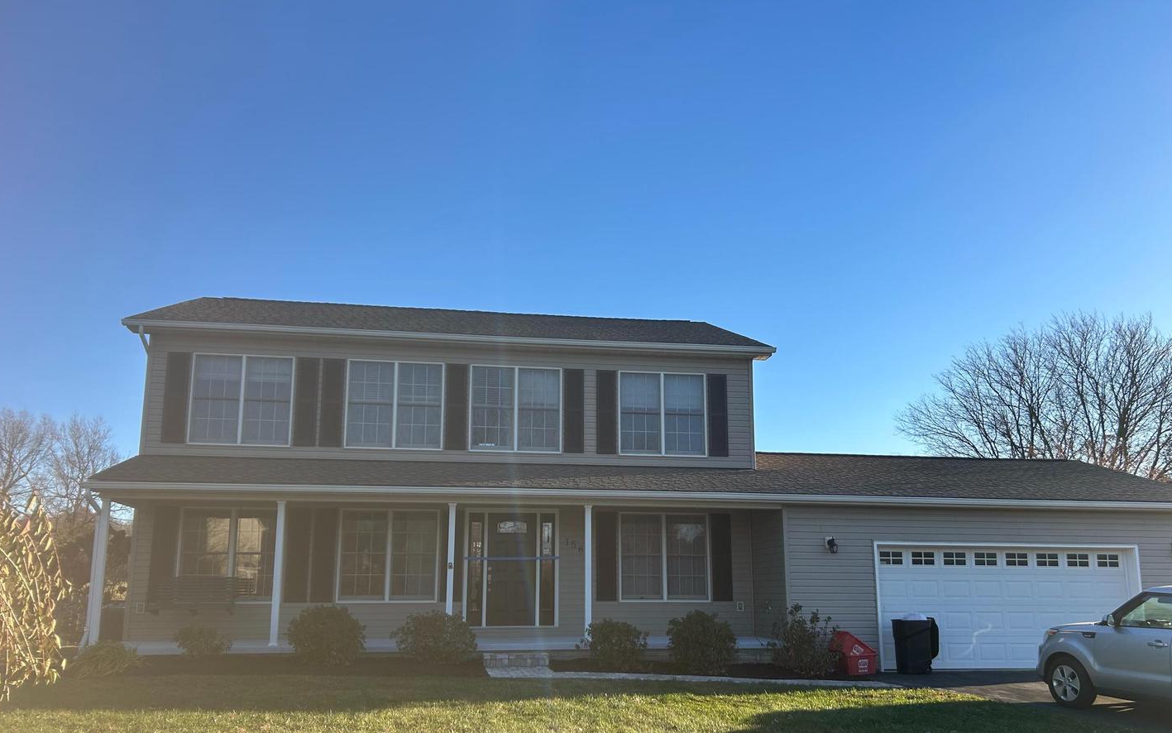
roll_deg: +0.0
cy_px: 433
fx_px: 894
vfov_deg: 44.4
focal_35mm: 28
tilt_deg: +9.0
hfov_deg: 66.5
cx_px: 587
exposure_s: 1/1869
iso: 50
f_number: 1.5
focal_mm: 5.7
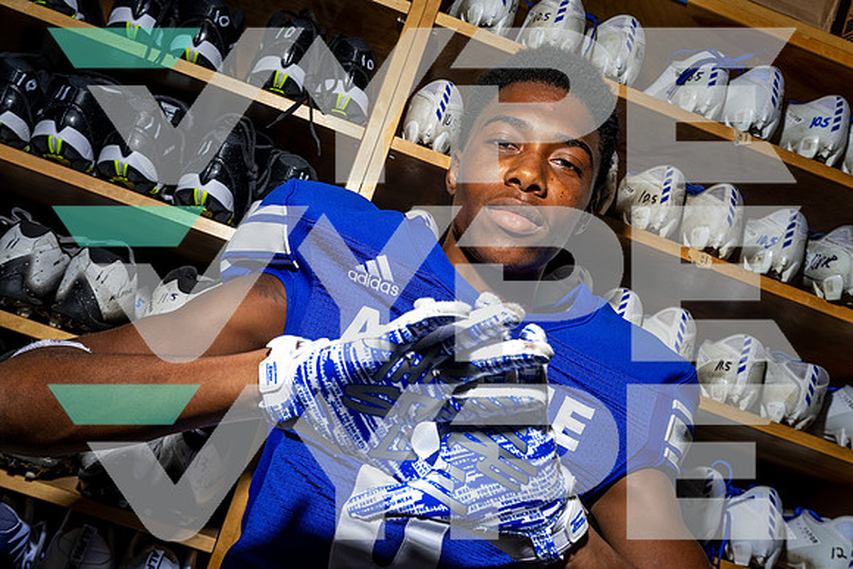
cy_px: 284
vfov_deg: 31.2
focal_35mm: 43
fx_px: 1019
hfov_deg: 45.4
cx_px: 426
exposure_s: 1/125
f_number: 8
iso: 100
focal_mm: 43
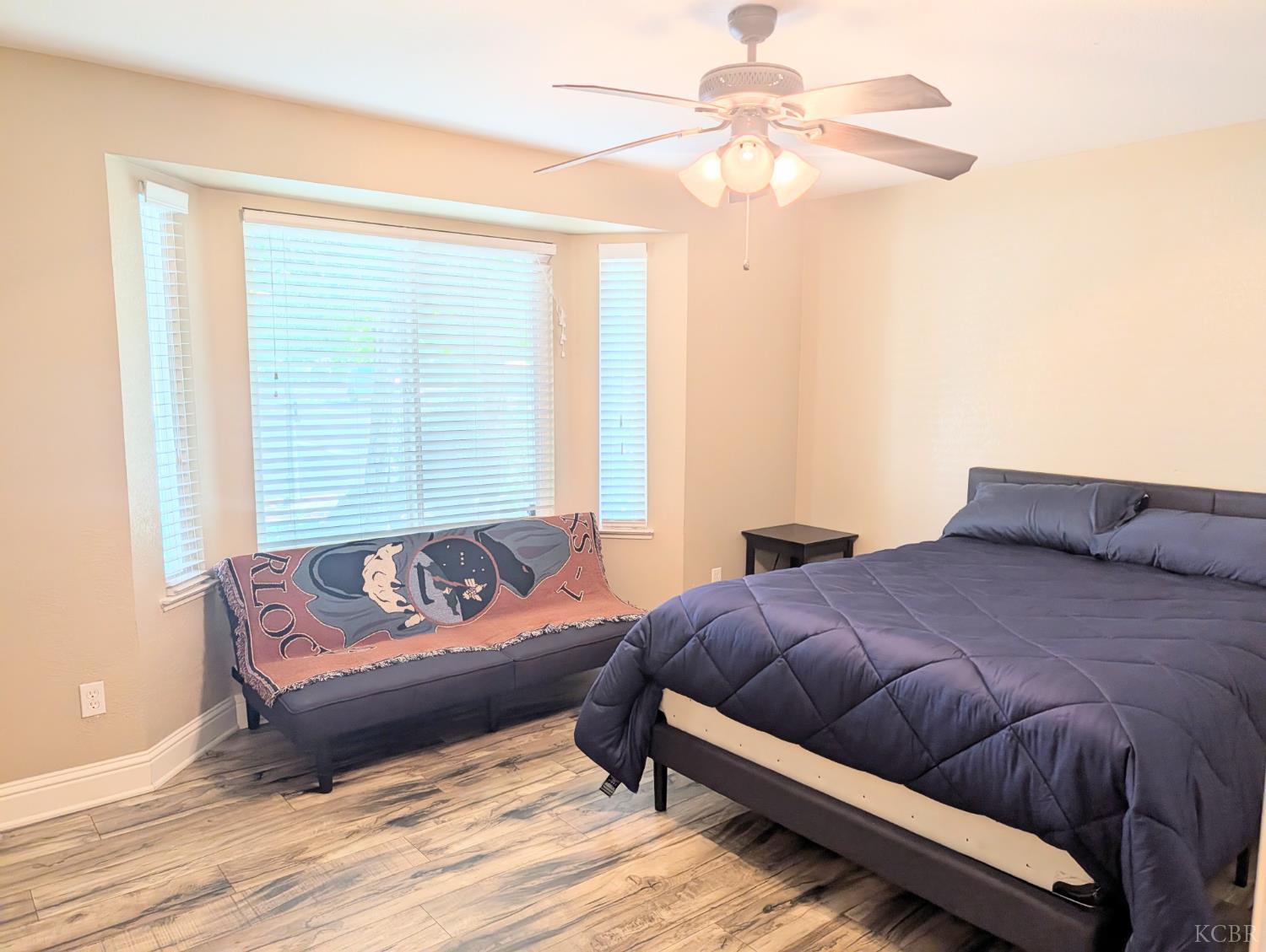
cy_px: 476
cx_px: 633
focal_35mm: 24
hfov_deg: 71.5
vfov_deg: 56.9
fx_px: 879
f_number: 1.68
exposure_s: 1/133
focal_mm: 6.9
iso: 20
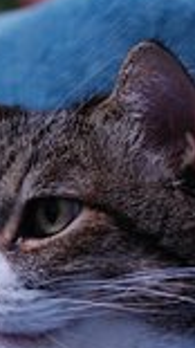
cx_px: -87
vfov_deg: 6.9
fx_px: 2863
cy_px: 172
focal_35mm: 311
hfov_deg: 3.9
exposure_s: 1/25
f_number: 3.5
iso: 500
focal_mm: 60
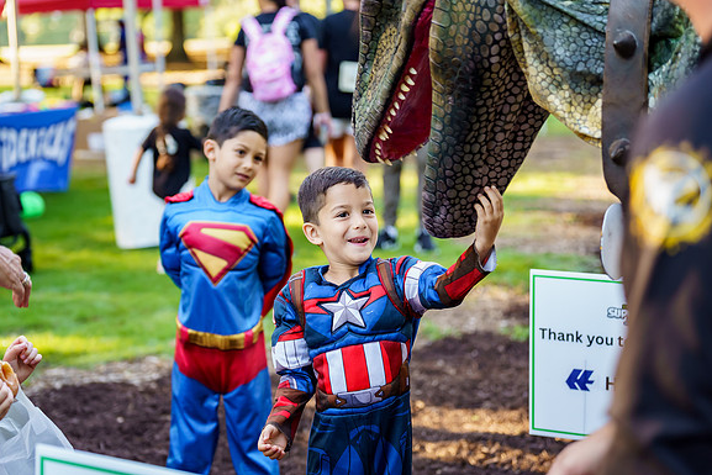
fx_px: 1543
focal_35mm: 78
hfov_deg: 26.0
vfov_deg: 17.5
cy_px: 238
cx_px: 316
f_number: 2.8
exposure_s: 1/200
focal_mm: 70
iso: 500
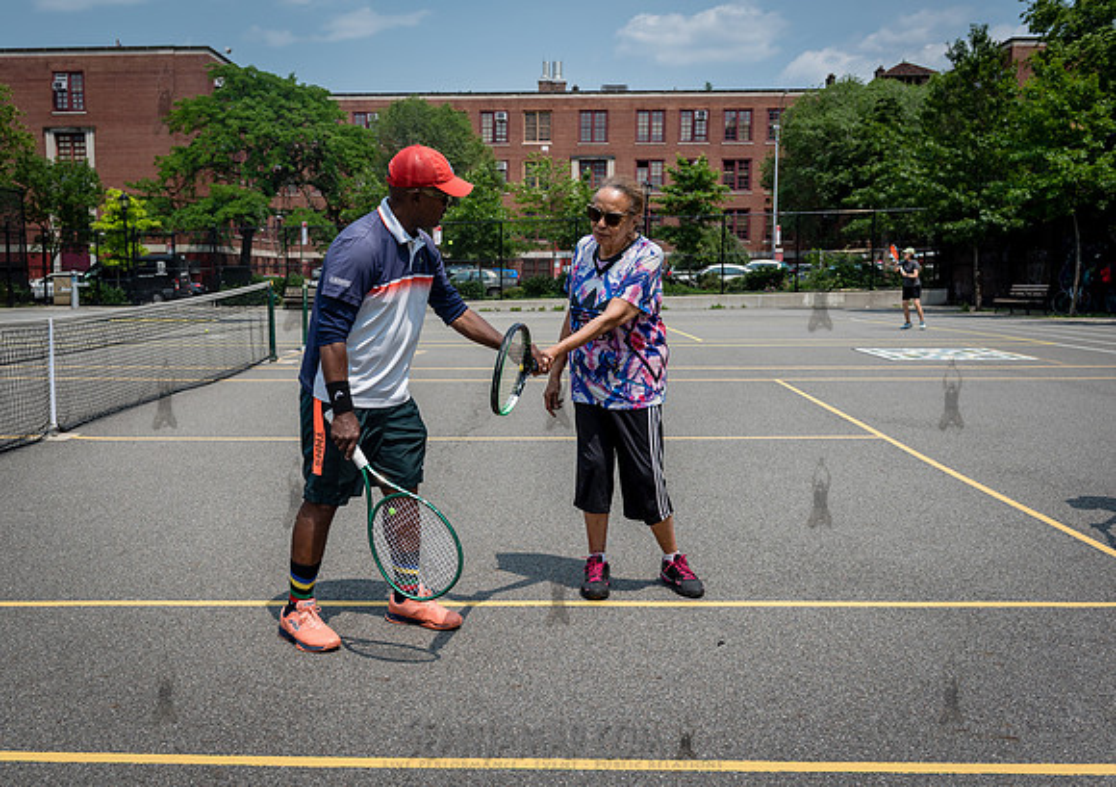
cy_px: 400
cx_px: 495
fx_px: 1059
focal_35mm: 34
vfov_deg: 40.7
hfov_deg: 55.4
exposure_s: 1/1600
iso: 200
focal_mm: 29
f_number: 4.5
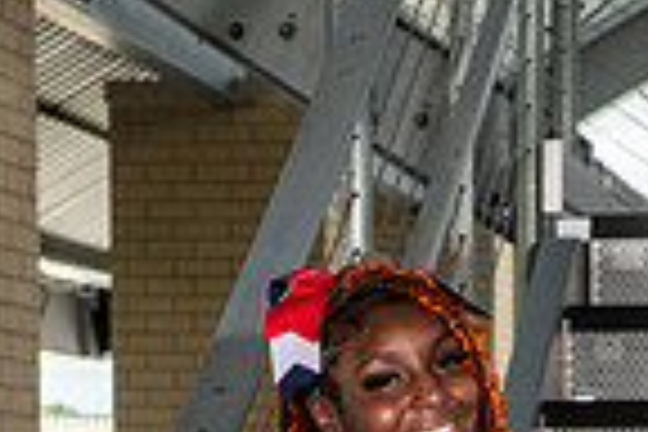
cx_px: 400
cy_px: 986
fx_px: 3654
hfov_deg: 10.1
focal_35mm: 203
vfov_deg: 6.5
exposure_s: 1/320
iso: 200
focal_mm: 65
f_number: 7.1
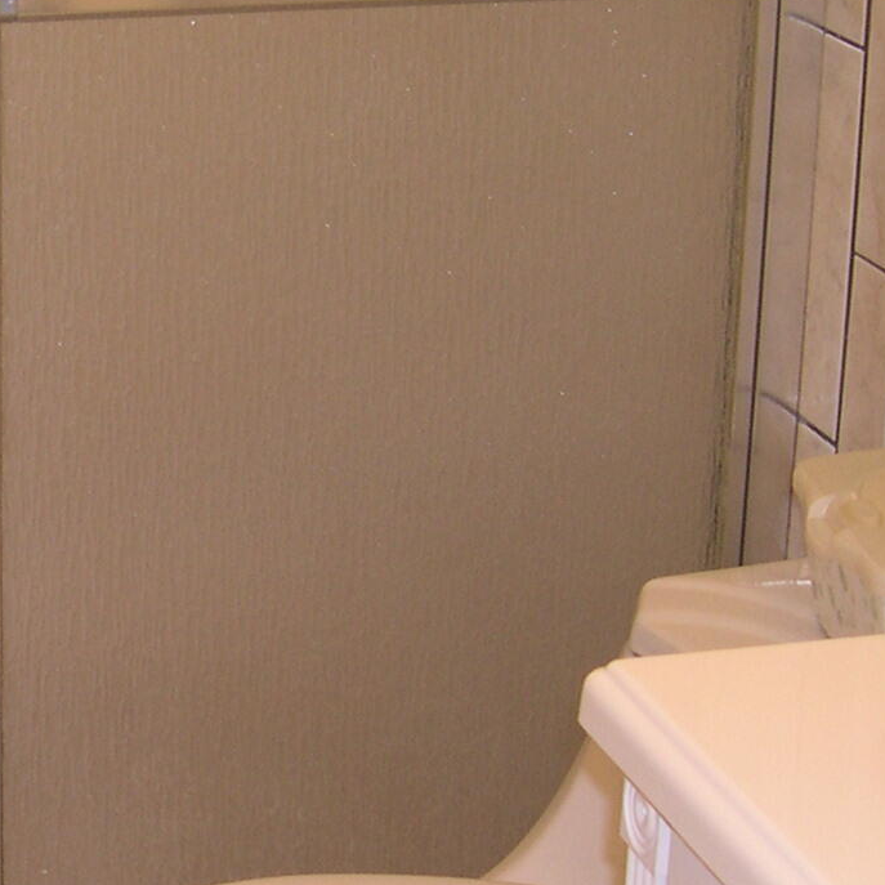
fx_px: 3211
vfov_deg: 15.7
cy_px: 326
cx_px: -89
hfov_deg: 15.3
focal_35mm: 111
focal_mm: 8
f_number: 2.8
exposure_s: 1/30
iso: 100
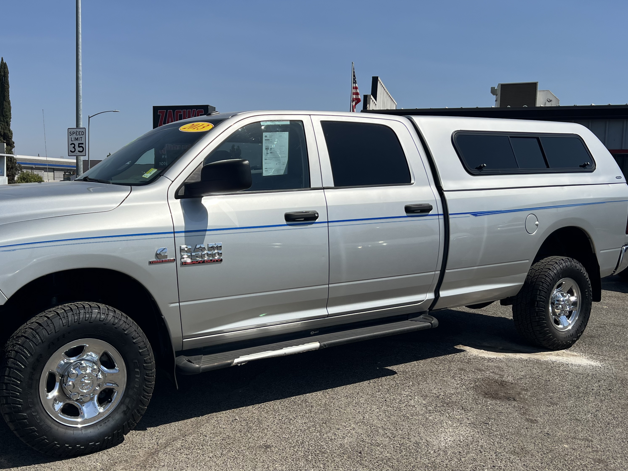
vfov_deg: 40.7
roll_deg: -0.6
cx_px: 239
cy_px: 250
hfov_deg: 52.1
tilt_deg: -6.7
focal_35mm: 35
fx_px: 635
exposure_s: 1/6993
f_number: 1.5
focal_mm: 5.7
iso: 50
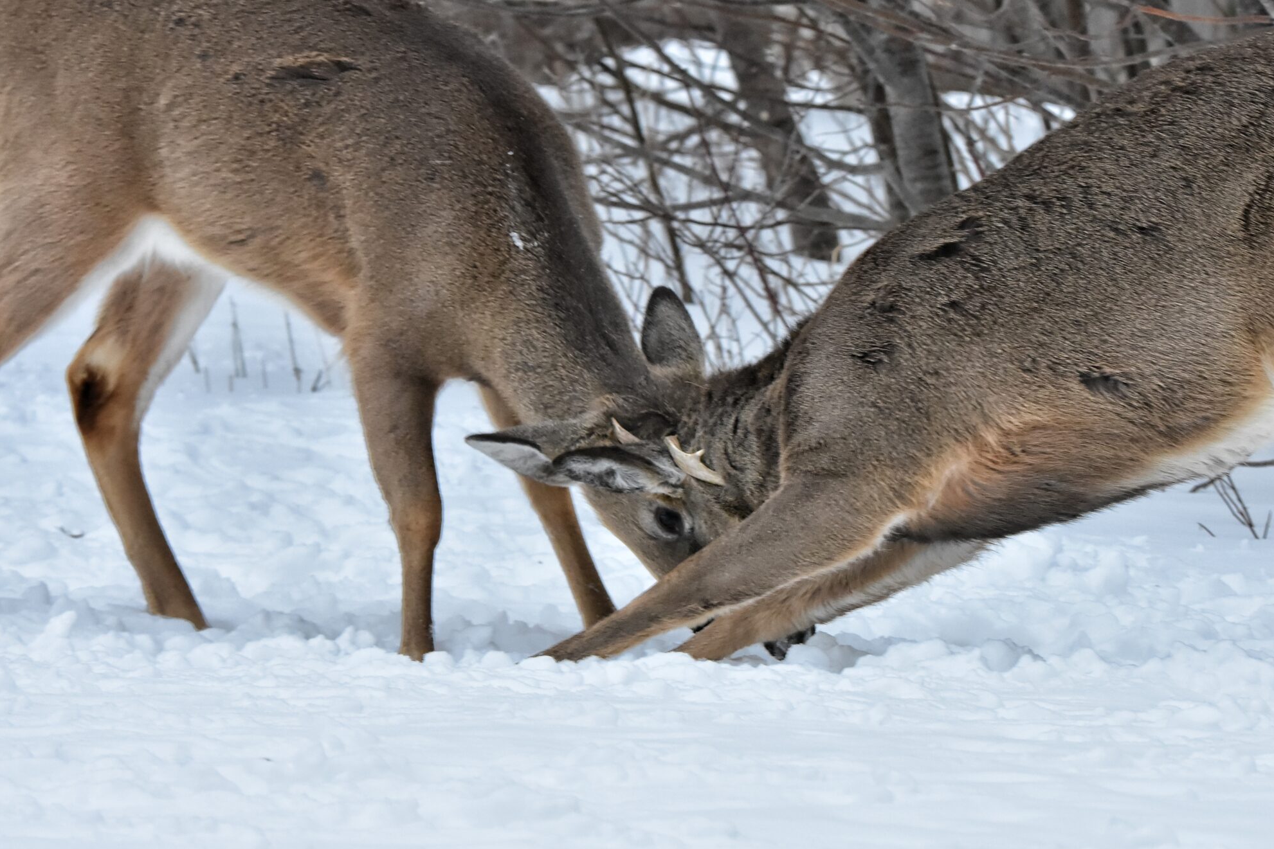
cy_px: 466
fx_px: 12692
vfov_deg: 3.8
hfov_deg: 5.7
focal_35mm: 359
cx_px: 770
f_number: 9
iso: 2000
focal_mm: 185
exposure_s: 1/200
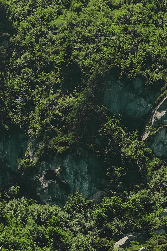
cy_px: 454
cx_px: -6
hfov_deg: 8.5
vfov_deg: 11.8
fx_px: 1114
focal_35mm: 160
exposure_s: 1/250
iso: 200
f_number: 8
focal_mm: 27
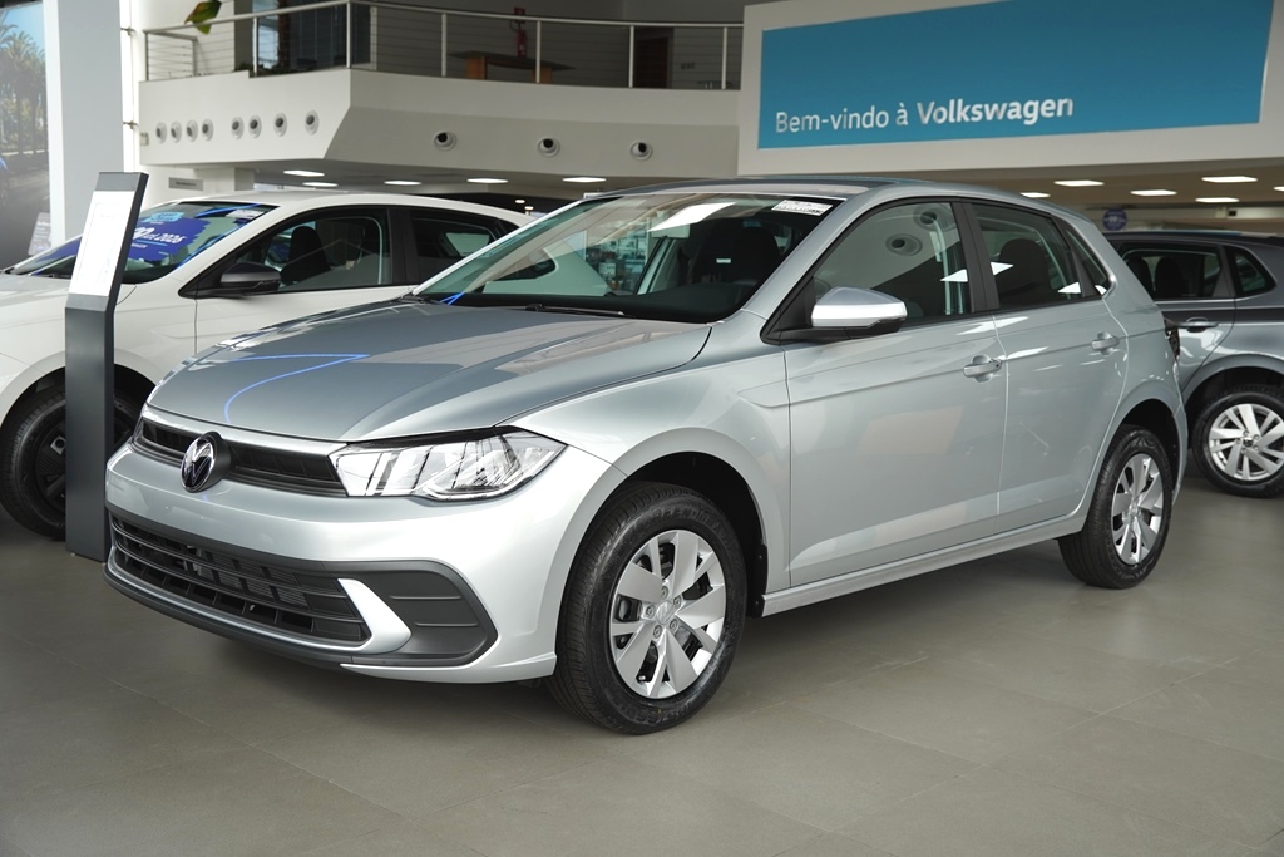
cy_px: 428
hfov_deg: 49.5
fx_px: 1391
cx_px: 642
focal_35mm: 39
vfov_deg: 34.2
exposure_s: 1/160
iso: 200
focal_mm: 26
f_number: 4
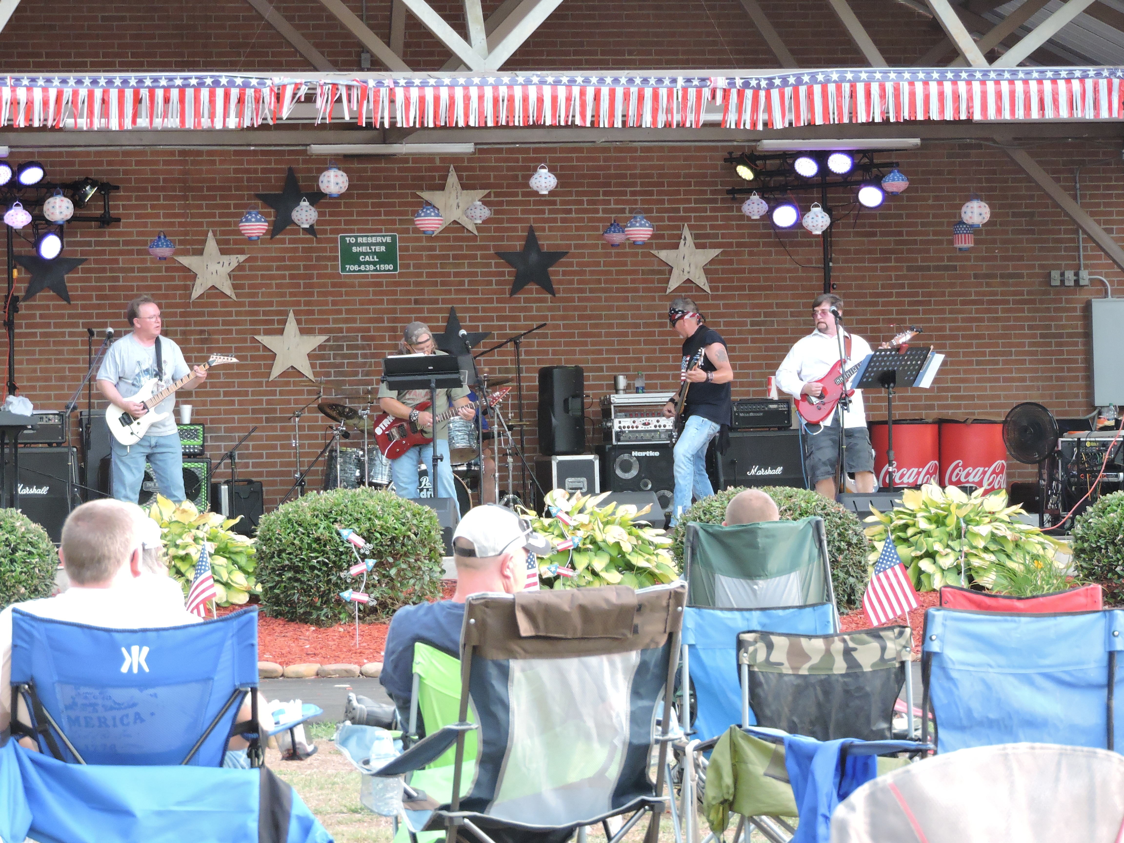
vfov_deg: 10.2
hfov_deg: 13.6
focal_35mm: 145
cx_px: 562
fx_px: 4708
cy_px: 422
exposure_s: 1/125
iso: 800
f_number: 4.4
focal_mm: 25.9
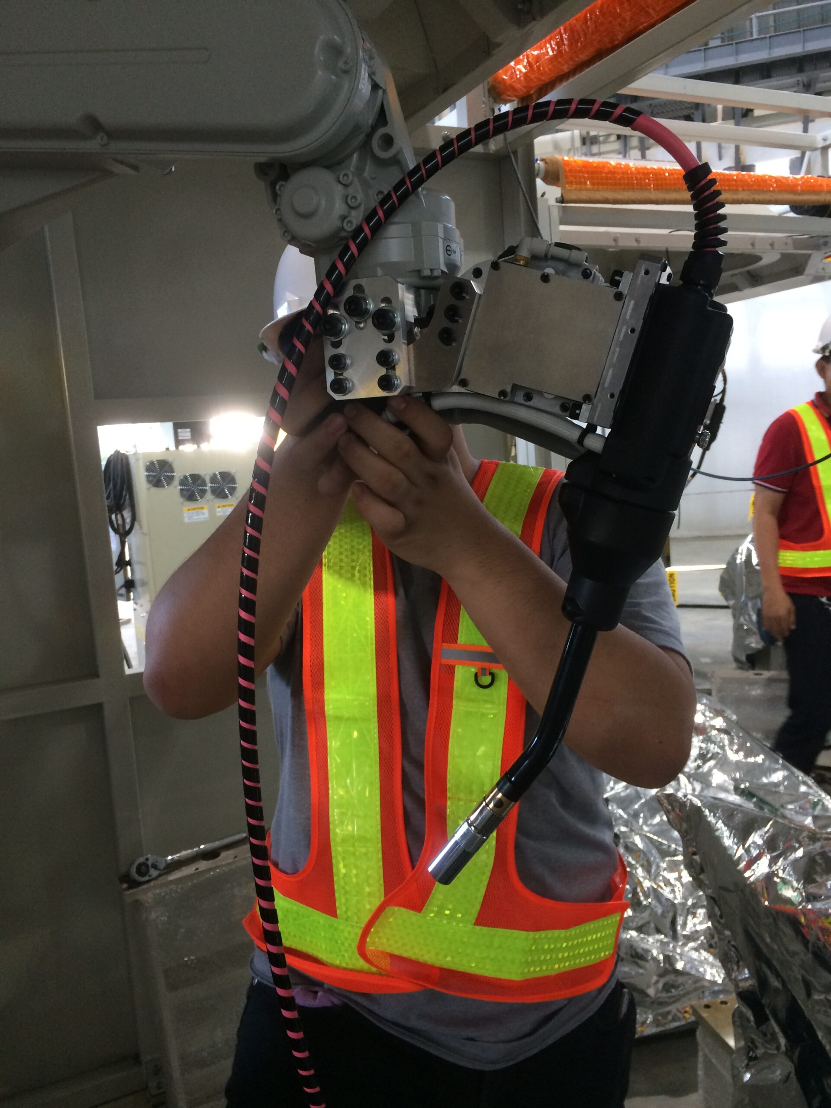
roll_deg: +3.6
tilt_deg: -7.5
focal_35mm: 29
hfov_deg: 48.2
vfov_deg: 61.7
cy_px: 554
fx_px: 928
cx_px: 416
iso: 100
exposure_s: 1/30
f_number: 2.2
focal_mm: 4.15
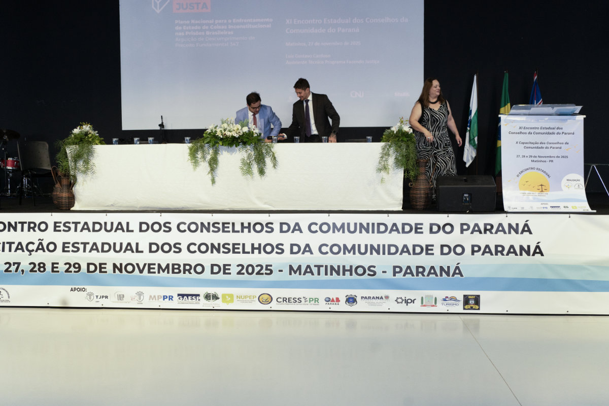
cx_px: 304
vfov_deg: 37.9
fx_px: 592
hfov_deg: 54.4
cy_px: 203
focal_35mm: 35
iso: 3200
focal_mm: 35
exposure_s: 1/100
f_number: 4
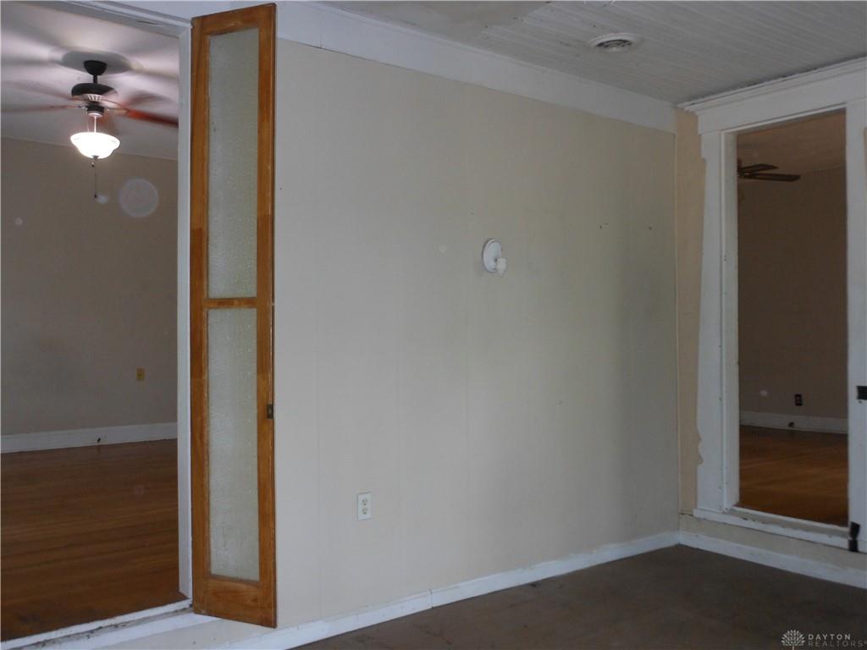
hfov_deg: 55.4
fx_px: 827
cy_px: 325
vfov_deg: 42.9
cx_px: 434
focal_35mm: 33
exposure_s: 1/25
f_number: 4
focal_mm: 5.9
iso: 200
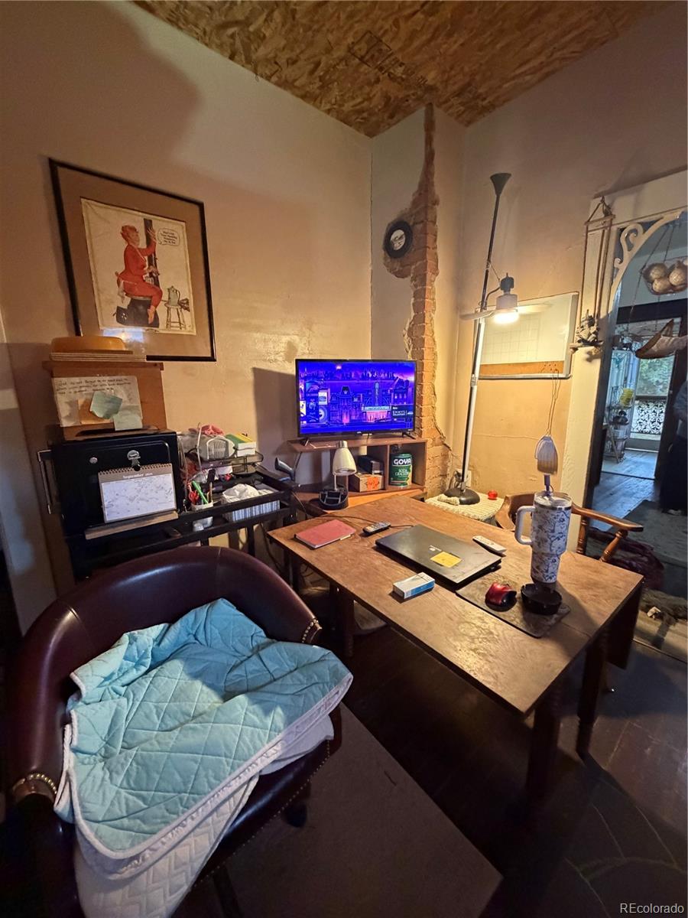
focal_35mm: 14
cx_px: 344
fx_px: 371
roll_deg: +0.6
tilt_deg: -11.6
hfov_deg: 85.7
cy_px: 459
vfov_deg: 102.1
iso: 1000
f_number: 2.2
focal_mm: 2.22
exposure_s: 1/60
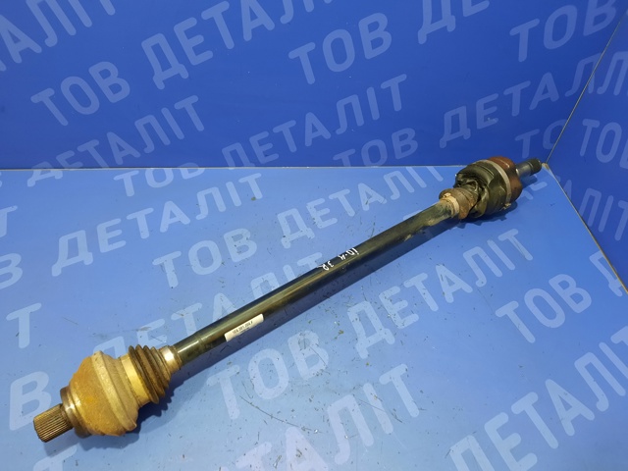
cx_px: 314
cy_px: 236
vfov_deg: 54.9
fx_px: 454
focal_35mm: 25
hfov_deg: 69.4
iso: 400
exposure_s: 1/33
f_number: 2
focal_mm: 4.6
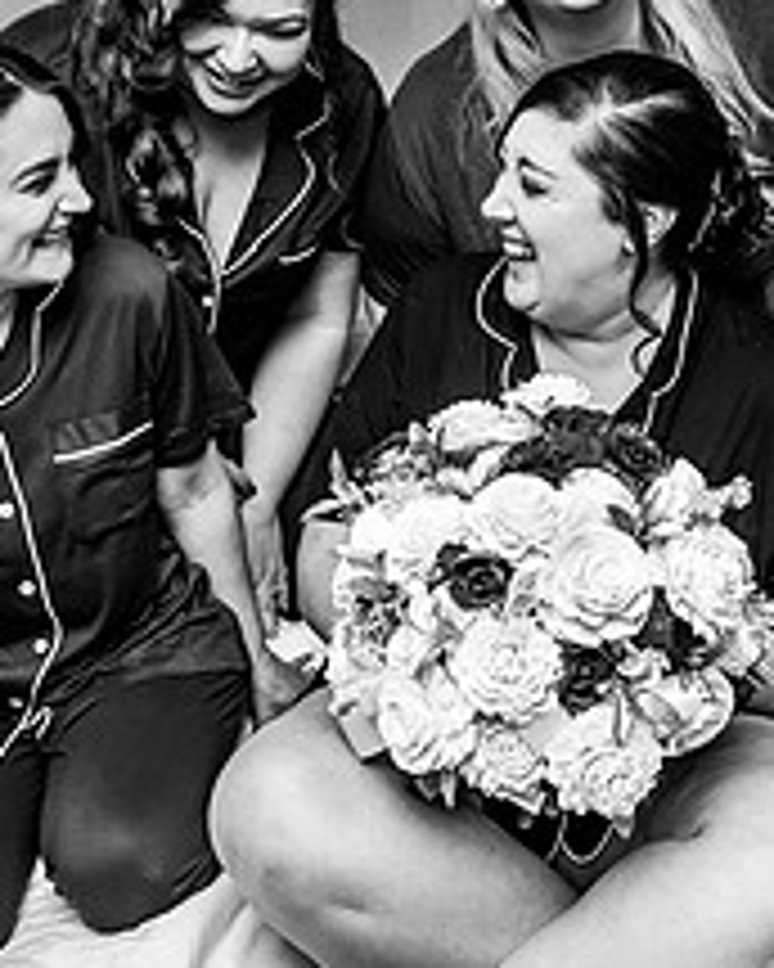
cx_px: 495
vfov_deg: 36.1
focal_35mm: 51
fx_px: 1460
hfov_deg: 29.5
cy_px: 279
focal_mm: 26
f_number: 2.8
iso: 200
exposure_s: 1/60
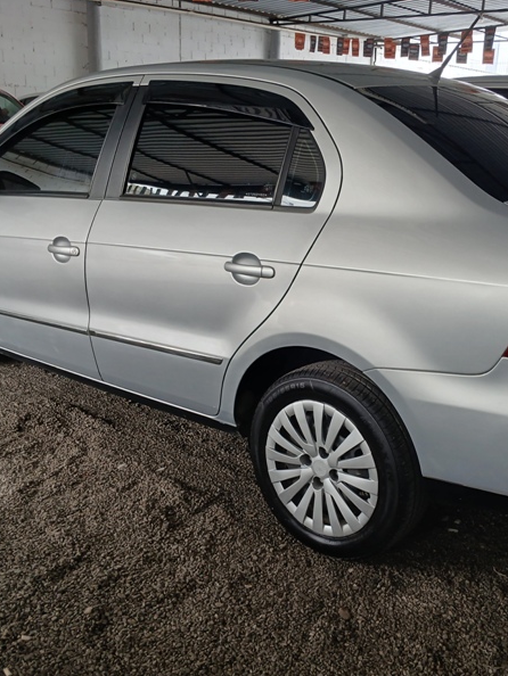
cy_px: 337
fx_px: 684
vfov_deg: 52.6
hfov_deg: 40.4
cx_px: 325
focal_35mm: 35
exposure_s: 1/60
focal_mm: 3.98
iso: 64
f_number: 1.8
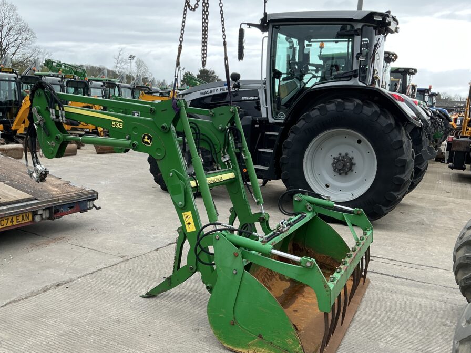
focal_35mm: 32
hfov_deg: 56.8
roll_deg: -2.2
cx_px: 223
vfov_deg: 44.1
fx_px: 435
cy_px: 201
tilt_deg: -10.9
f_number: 1.8
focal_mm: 3
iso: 25
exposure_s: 1/266
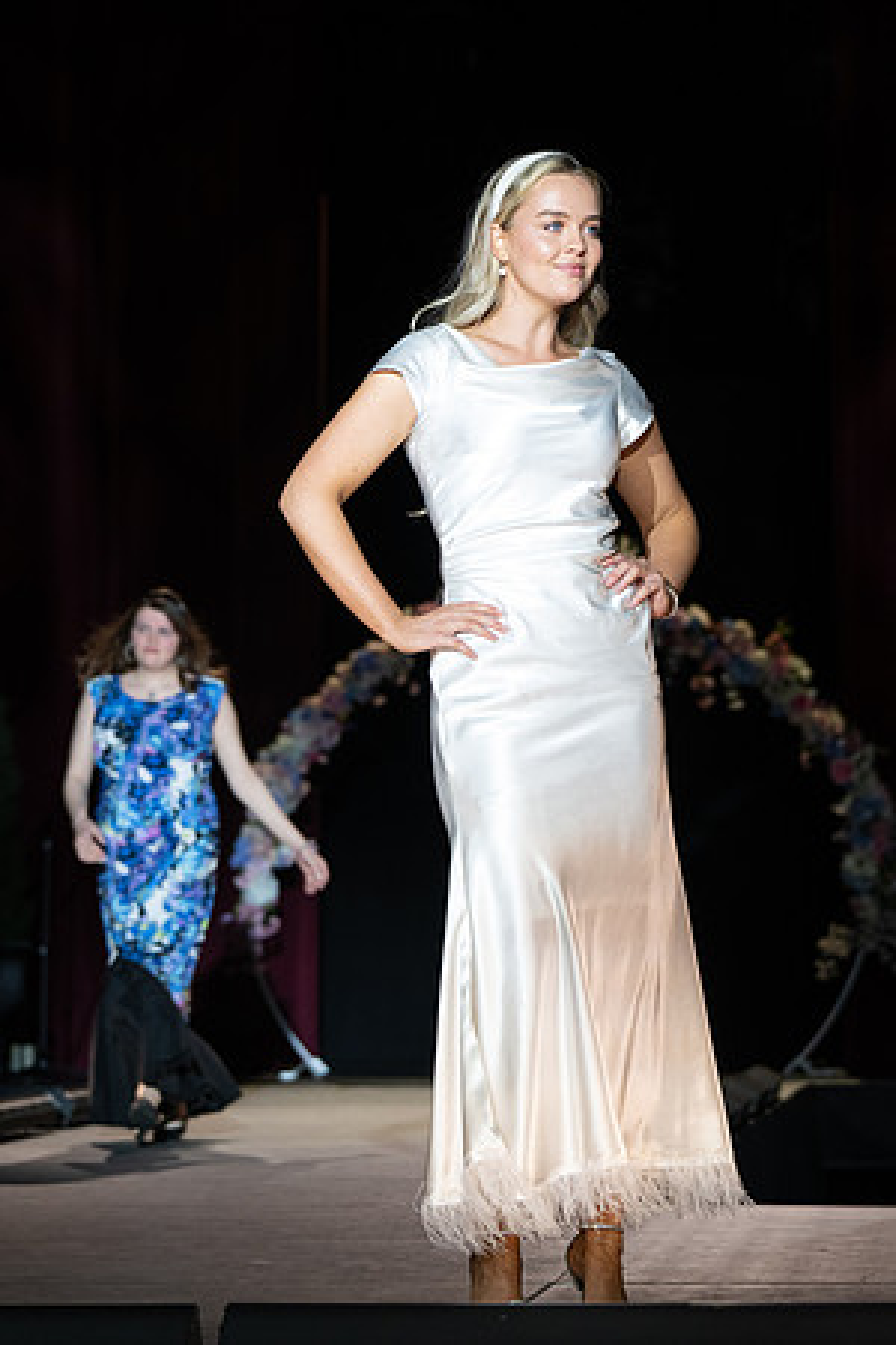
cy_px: 716
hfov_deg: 10.7
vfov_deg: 16.0
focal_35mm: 128
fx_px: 4772
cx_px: 397
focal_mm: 80
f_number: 3.5
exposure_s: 1/640
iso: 800
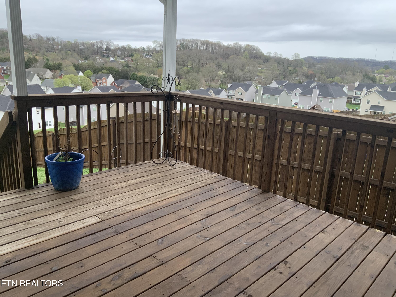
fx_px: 332
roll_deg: -2.3
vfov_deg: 48.2
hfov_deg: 61.7
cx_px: 198
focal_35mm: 29
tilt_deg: -13.3
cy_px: 148
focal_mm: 3
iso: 50
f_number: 1.8
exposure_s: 1/120
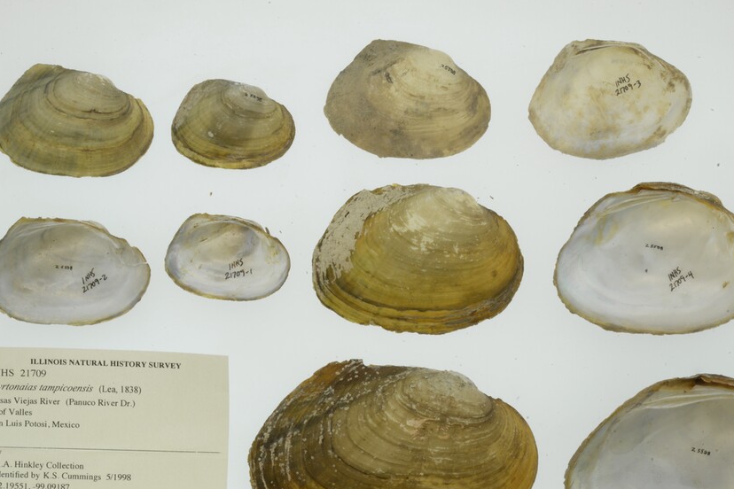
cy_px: 325
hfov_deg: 23.4
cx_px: 386
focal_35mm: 87
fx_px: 1774
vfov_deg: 15.7
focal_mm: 60
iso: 100
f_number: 32
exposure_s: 1/10
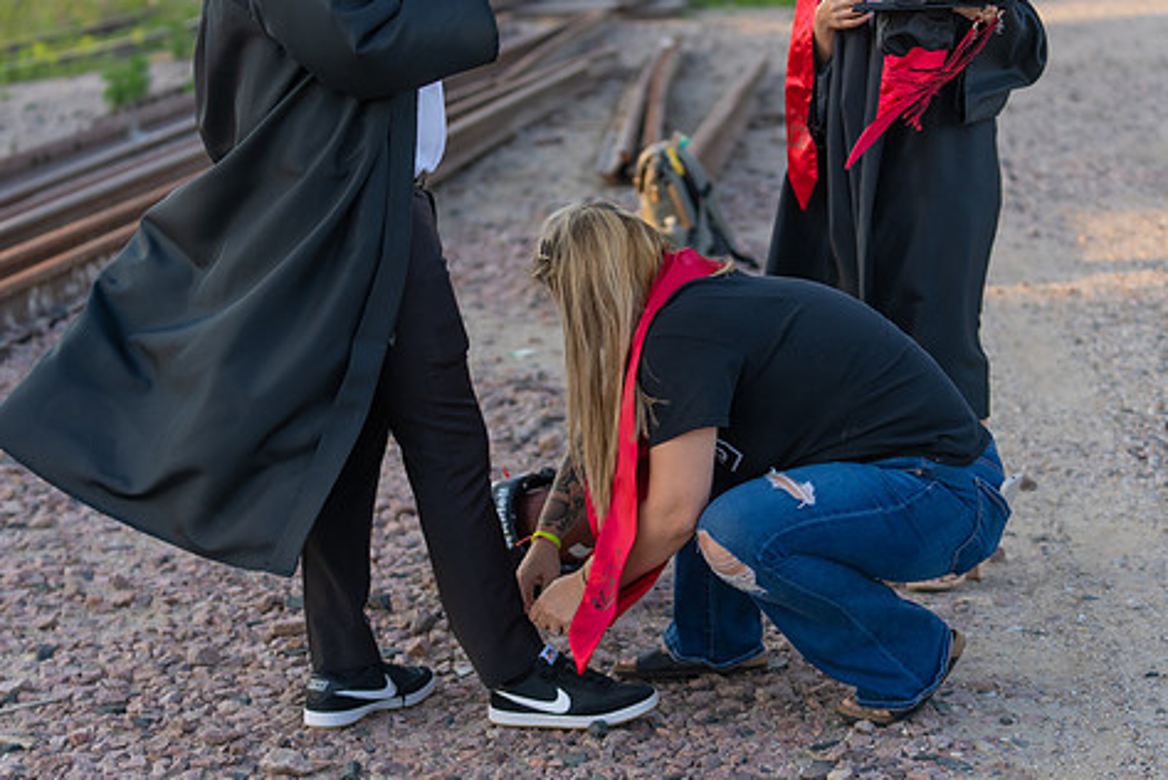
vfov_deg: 14.9
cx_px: 588
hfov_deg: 22.1
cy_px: 399
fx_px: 2987
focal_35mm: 92
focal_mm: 70
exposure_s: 1/320
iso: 160
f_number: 2.8
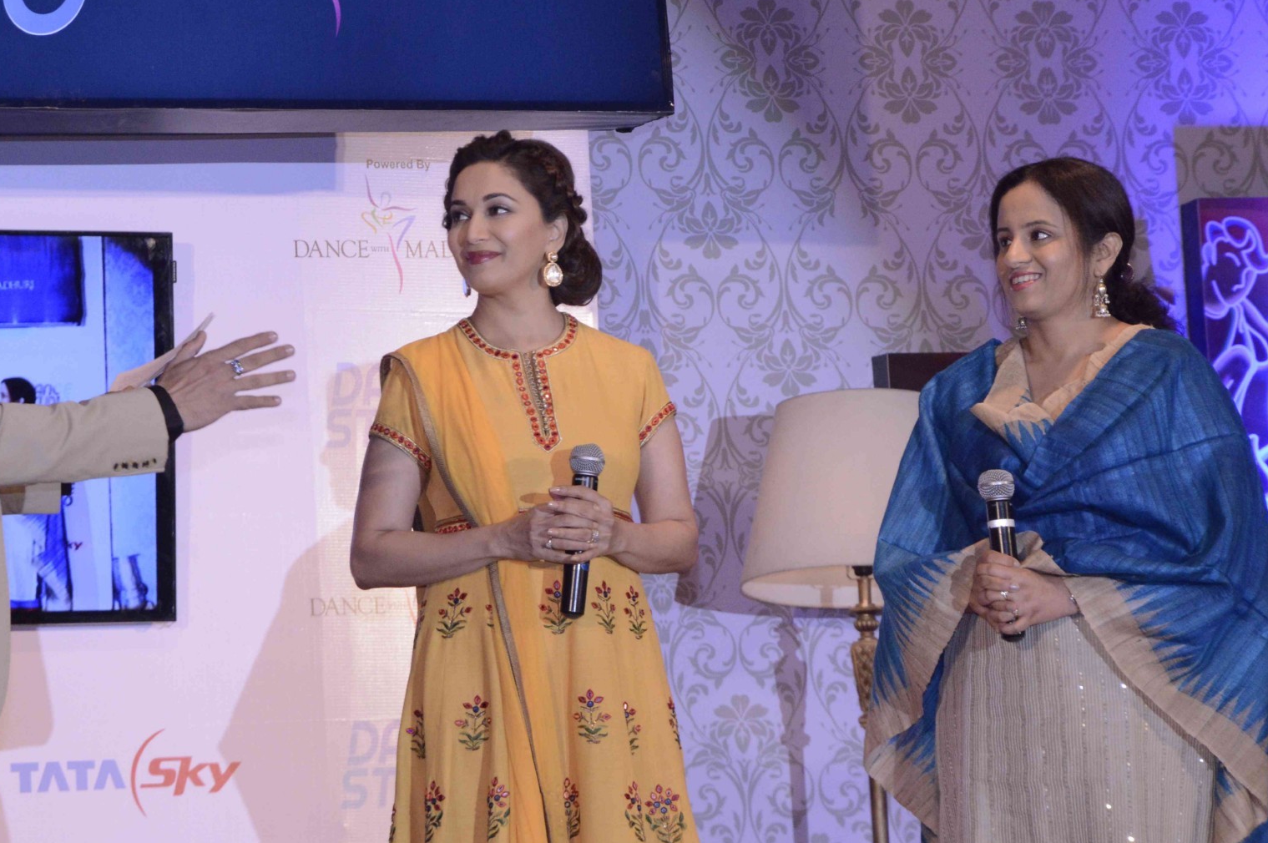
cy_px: 392
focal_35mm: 203
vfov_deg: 6.8
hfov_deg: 10.2
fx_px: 7131
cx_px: 473
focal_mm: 105
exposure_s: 1/160
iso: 1600
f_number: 9
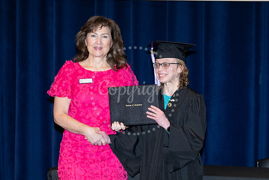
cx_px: 134
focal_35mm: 181
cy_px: 95
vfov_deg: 7.6
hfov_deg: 11.4
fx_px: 1352
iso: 1000
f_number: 5.6
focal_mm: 140
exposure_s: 1/160
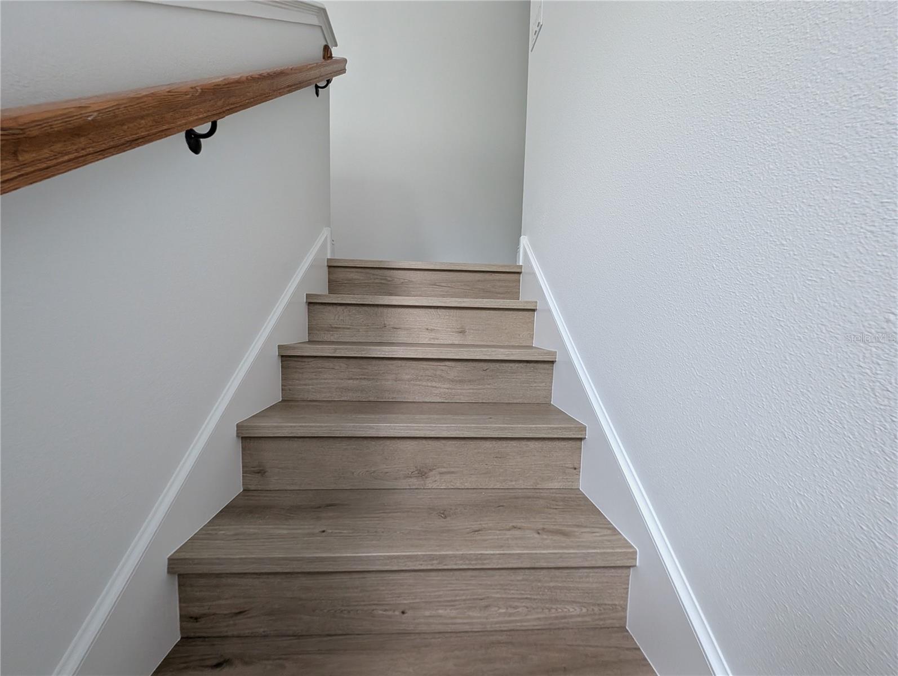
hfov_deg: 110.5
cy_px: 338
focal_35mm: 12
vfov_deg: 94.6
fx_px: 312
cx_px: 449
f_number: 1.95
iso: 391
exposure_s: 1/144
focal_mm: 2.23
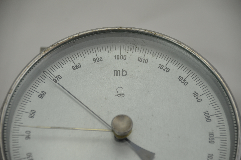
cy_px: 80
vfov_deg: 6.8
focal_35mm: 202
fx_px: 1353
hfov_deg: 10.2
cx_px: 120
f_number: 5.6
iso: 400
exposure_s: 1/250
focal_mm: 135
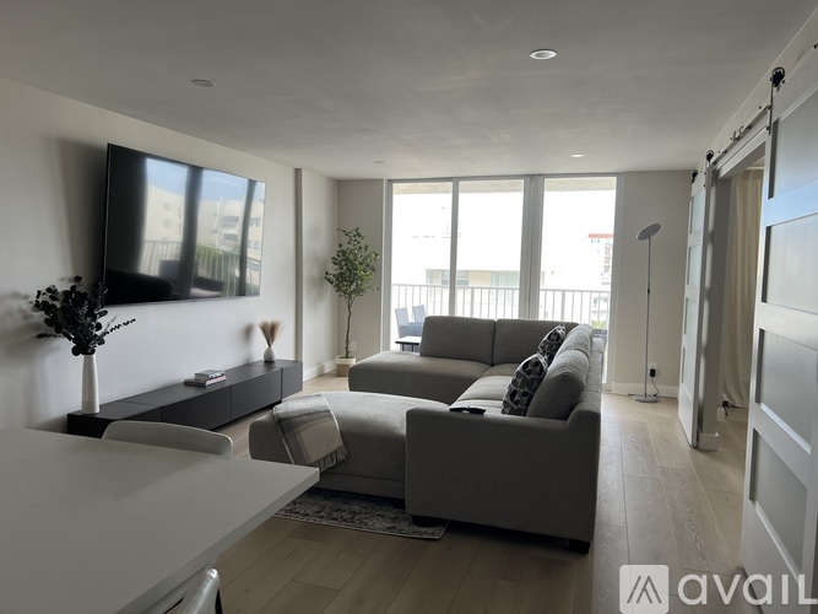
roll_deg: -1.3
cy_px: 307
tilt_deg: -2.2
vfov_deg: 53.0
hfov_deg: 67.3
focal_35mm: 26
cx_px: 409
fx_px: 614
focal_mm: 5.7
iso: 40
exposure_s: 1/120
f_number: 1.5
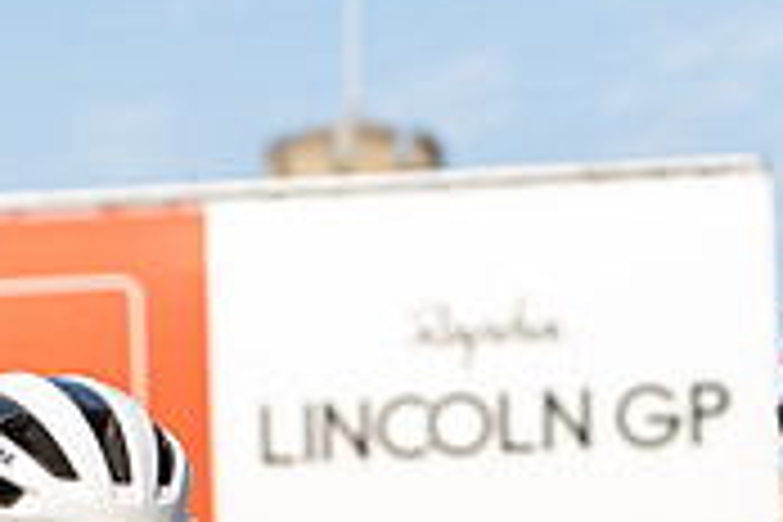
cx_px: -261
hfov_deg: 8.7
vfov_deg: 5.8
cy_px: 628
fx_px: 5089
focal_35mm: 234
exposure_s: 1/1000
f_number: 4
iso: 200
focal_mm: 70
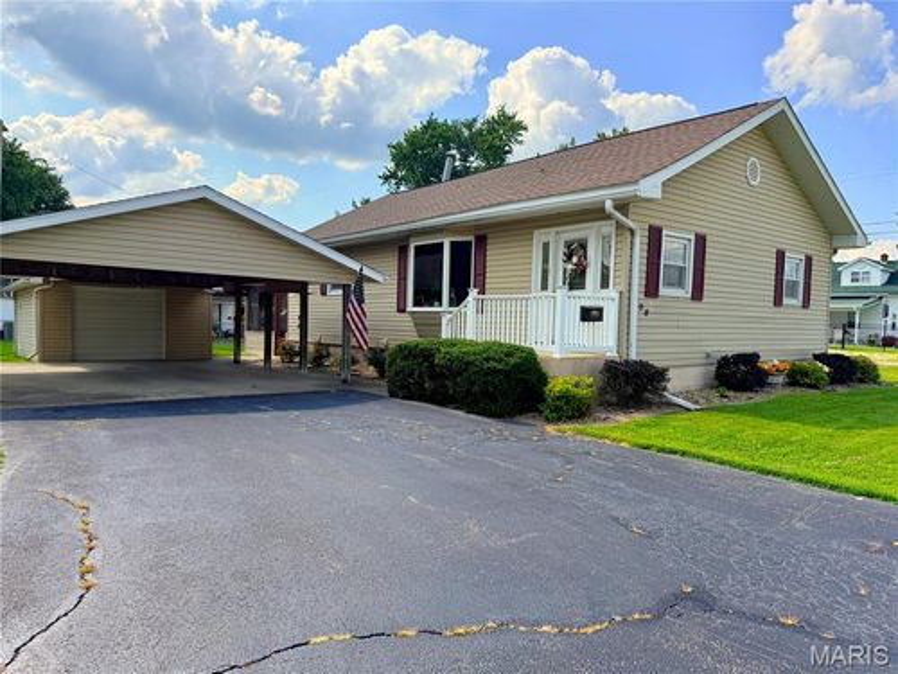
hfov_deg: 71.6
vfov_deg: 56.8
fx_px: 623
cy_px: 337
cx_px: 449
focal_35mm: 24
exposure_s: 1/4167
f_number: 1.78
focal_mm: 6.76
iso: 100
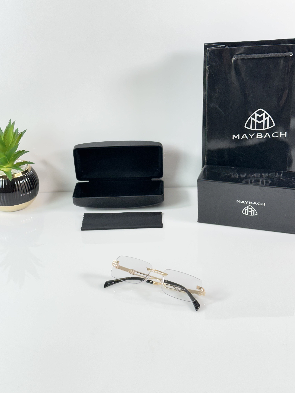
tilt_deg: -27.1
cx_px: 148
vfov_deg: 39.7
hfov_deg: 30.3
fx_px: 545
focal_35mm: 48
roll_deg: +2.3
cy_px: 196
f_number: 1.78
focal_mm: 6.86
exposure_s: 1/100
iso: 125
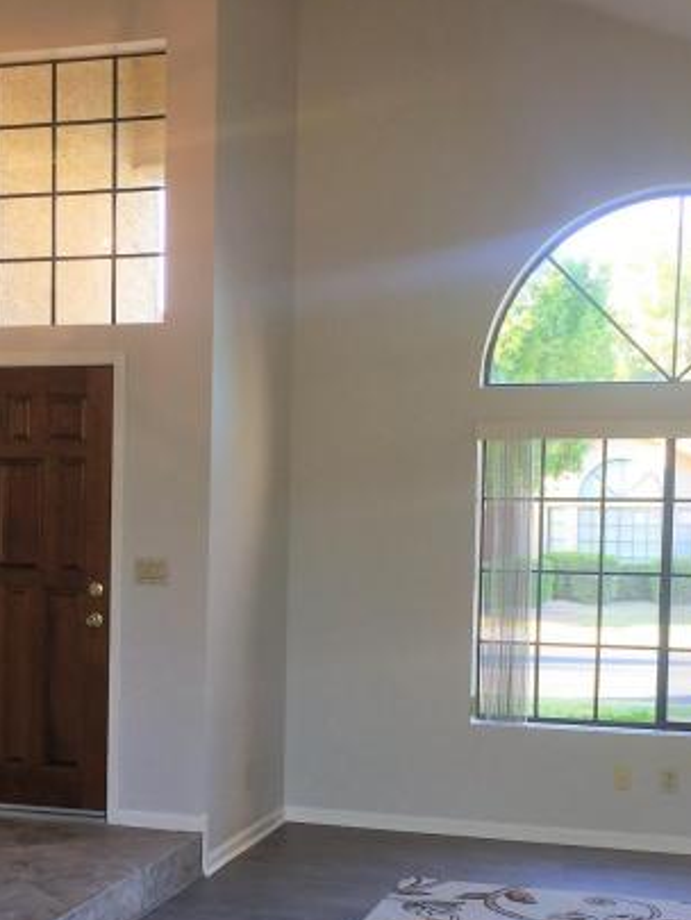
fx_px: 1463
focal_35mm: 55
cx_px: 214
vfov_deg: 34.5
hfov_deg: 26.4
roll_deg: -0.7
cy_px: 627
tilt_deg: -3.6
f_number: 2.2
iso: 32
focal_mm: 4.15
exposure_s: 1/53
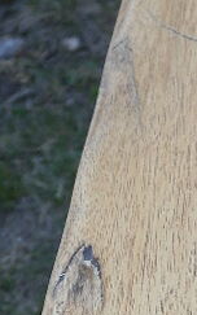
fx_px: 1863
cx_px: 467
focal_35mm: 217
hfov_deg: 5.8
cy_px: 508
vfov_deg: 9.3
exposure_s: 1/100
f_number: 3.5
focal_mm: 20
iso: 100
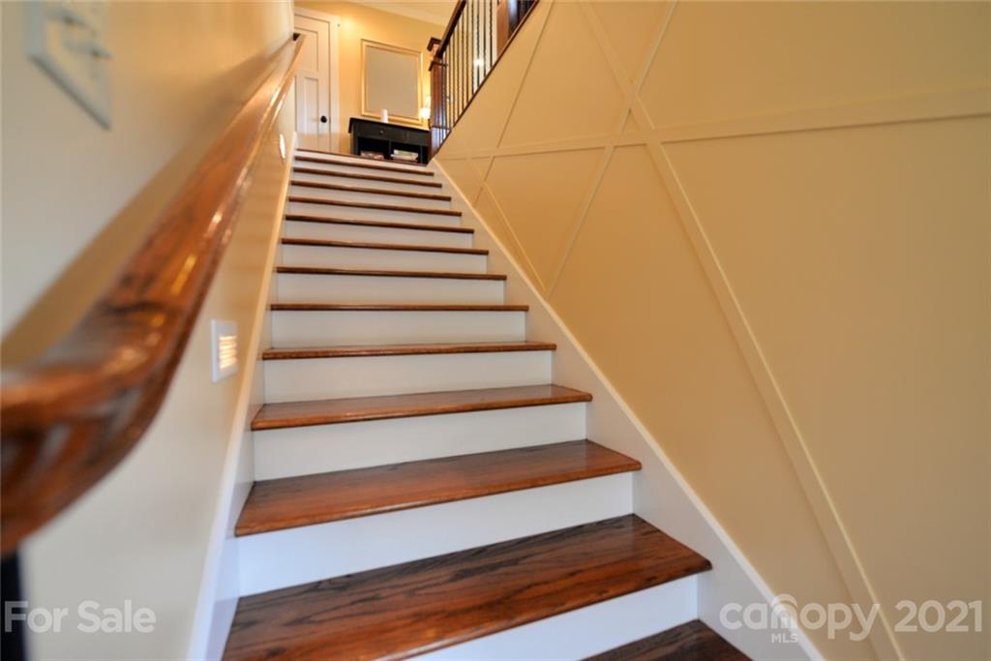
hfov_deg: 96.7
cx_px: 496
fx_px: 440
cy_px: 330
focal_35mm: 16
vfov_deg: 73.8
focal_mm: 16
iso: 800
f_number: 3.5
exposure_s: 1/50
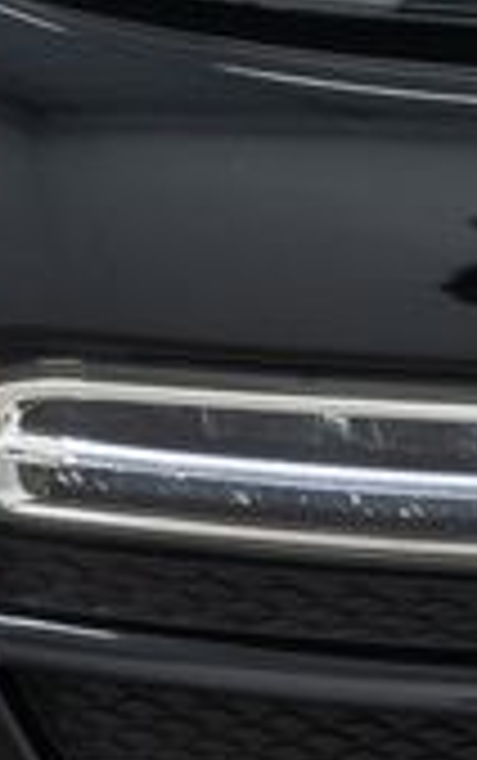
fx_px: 3361
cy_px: 16
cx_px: 441
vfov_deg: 12.8
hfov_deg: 8.1
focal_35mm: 162
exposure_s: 1/50
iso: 400
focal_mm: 28
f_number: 3.2
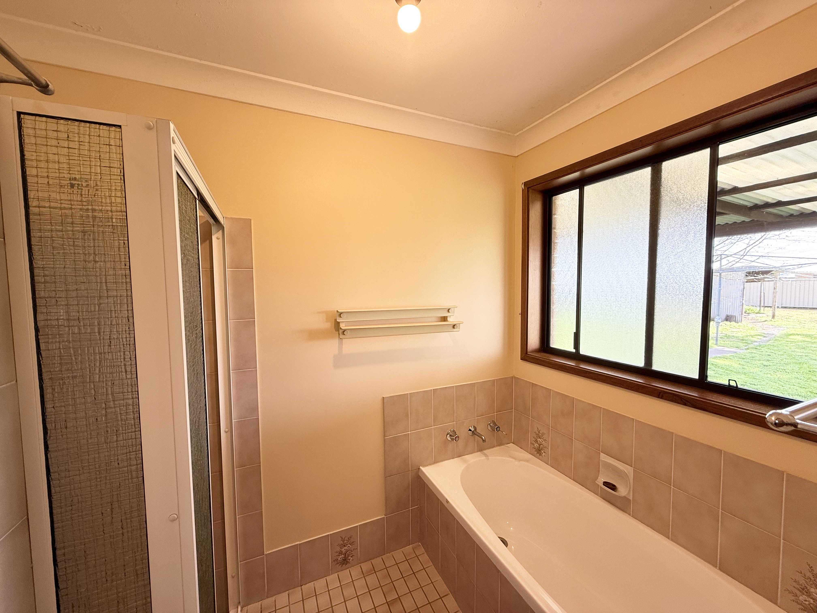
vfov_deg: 85.7
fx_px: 330
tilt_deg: -3.2
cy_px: 306
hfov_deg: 102.1
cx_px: 408
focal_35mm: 14
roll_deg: +0.1
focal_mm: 2.22
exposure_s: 1/99
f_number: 2.2
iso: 80
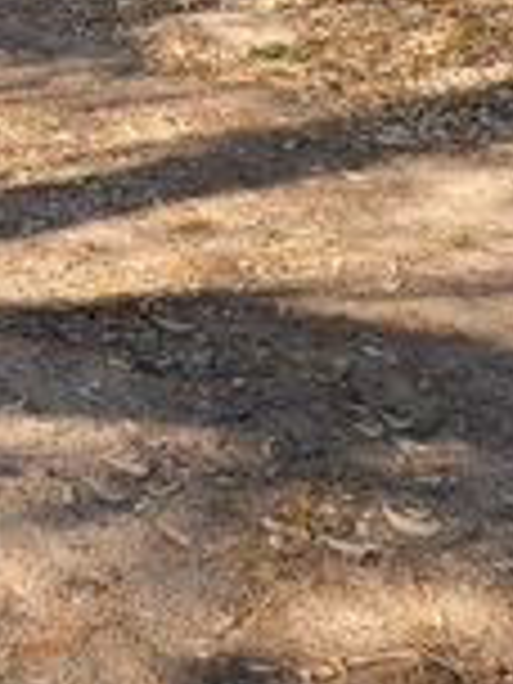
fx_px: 1996
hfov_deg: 13.5
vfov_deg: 17.4
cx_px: -338
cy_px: -351
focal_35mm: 101
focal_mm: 5
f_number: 1.8
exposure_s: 1/664
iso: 40
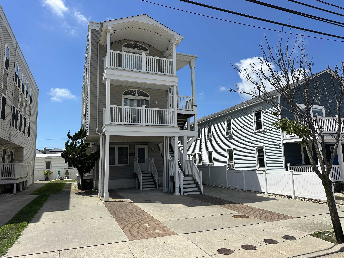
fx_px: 239
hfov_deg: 71.6
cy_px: 129
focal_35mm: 24
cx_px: 172
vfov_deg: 56.8
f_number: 1.78
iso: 80
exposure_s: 1/7042
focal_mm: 6.86
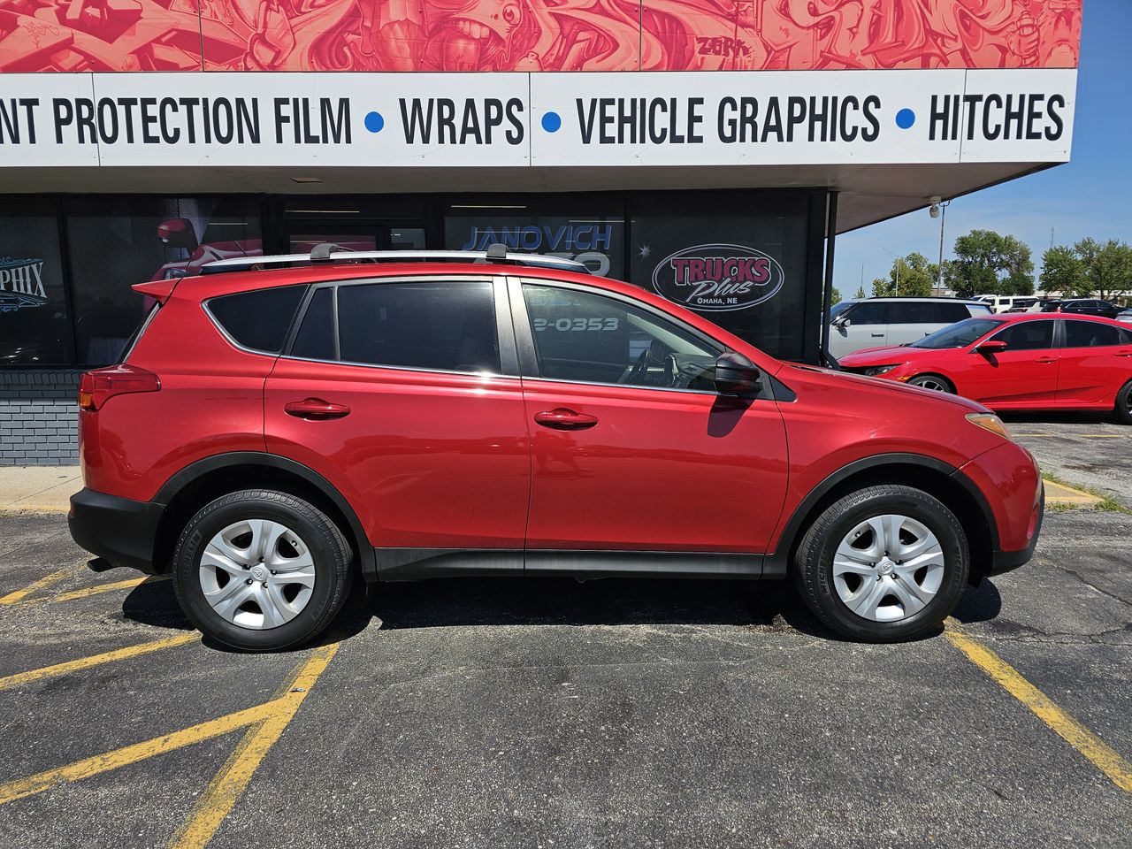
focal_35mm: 23
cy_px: 424
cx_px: 566
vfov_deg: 58.9
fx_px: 752
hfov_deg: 73.9
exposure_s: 1/1099
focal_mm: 6.3
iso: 10
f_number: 1.7
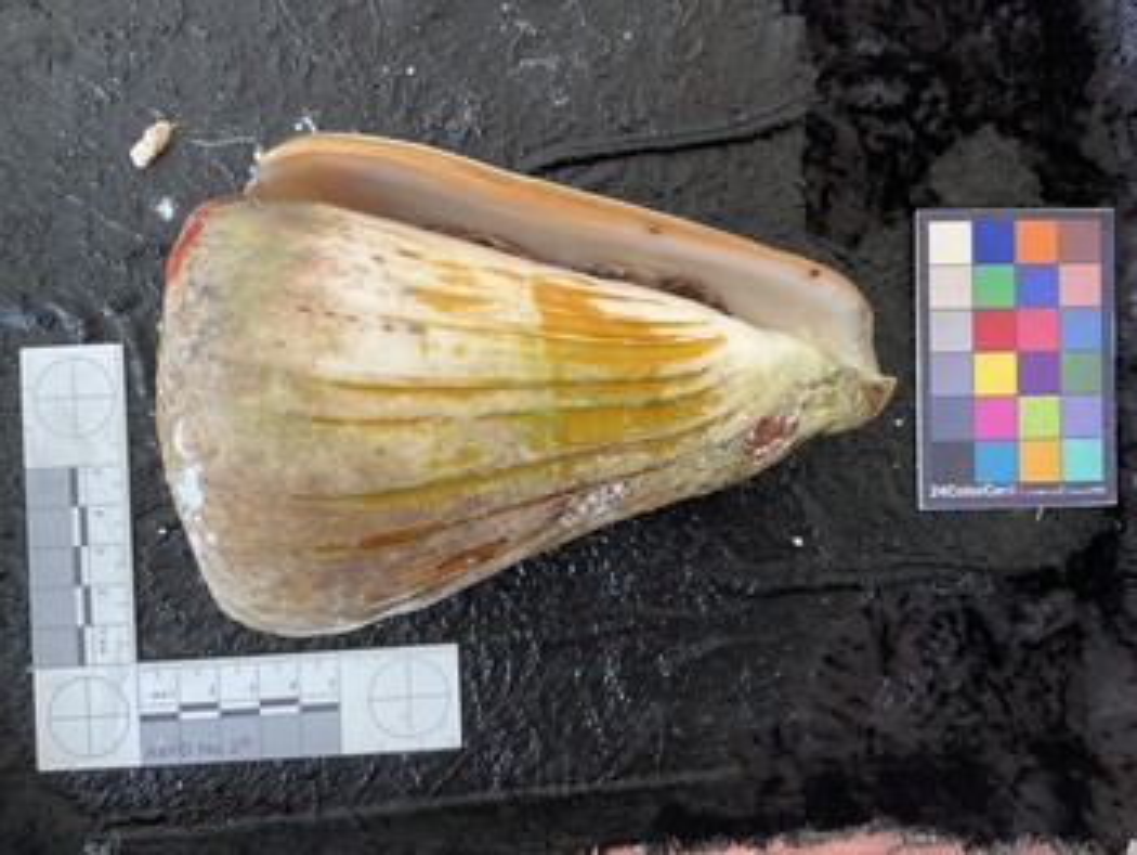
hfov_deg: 61.6
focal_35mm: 29
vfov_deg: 48.3
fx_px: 953
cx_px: 568
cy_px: 428
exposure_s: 1/60
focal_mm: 3
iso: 80
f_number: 1.8
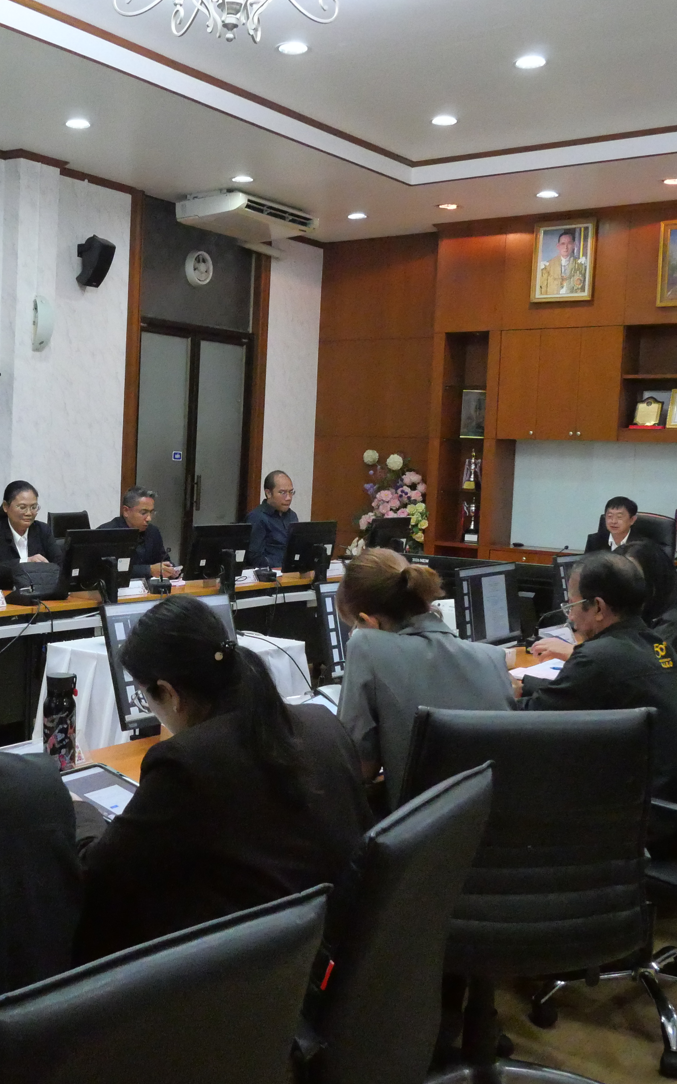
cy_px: 545
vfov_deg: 52.7
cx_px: 153
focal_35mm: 37
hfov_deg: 33.6
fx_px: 1092
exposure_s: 1/125
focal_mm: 12
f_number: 5.6
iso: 6400
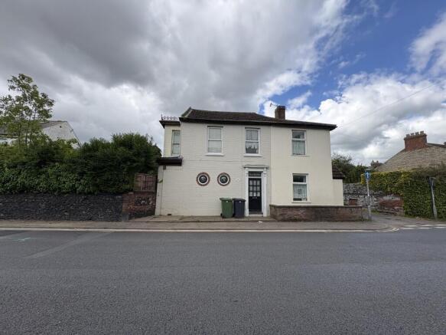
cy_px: 168
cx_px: 223
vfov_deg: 85.7
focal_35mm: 14
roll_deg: +0.0
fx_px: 180
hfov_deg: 102.1
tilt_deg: +7.4
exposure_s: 1/1006
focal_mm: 2.22
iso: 50
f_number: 2.2
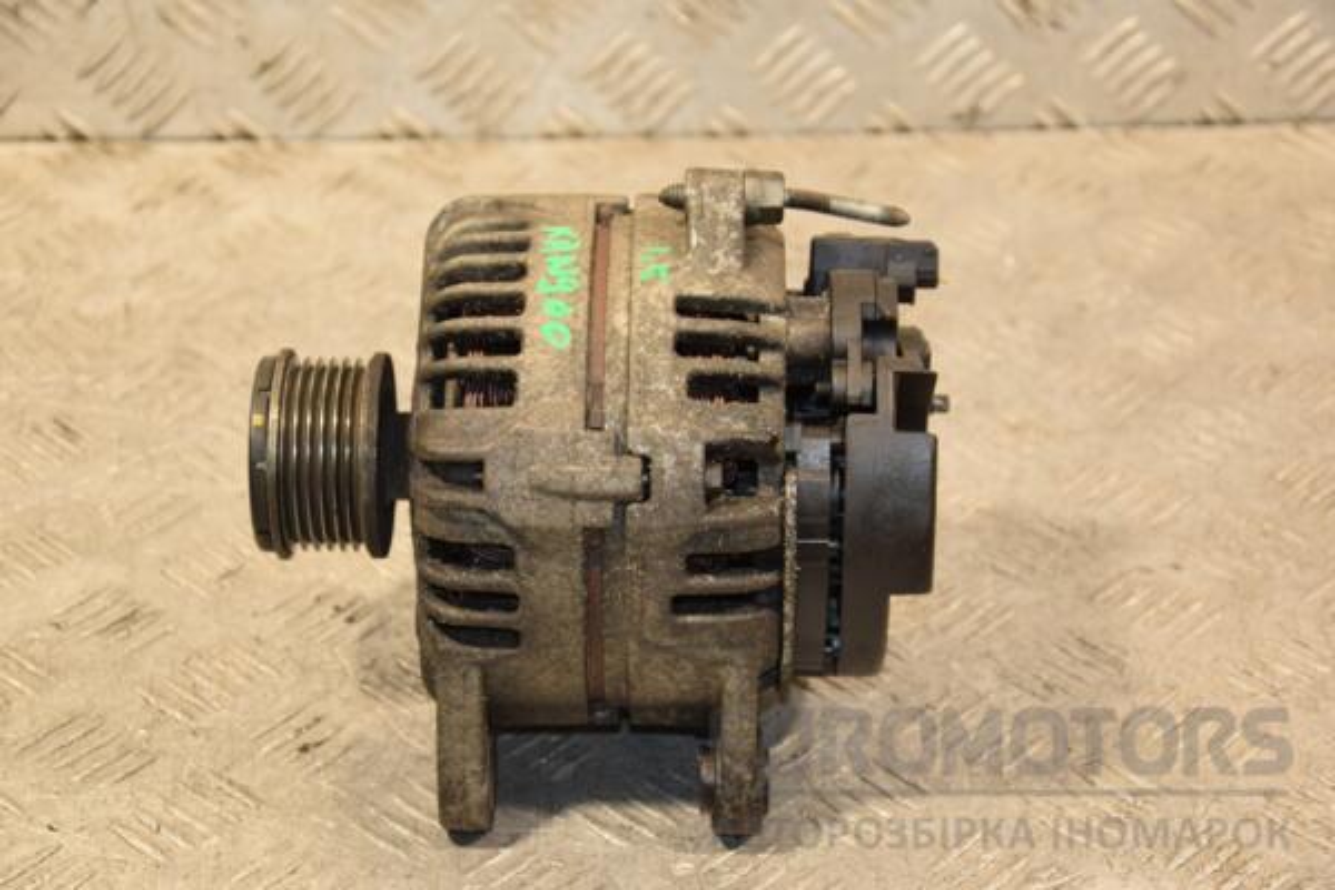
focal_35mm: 93
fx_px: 3448
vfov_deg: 14.7
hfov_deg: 21.9
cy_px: 445
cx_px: 668
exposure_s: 1/100
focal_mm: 62
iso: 800
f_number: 5.3
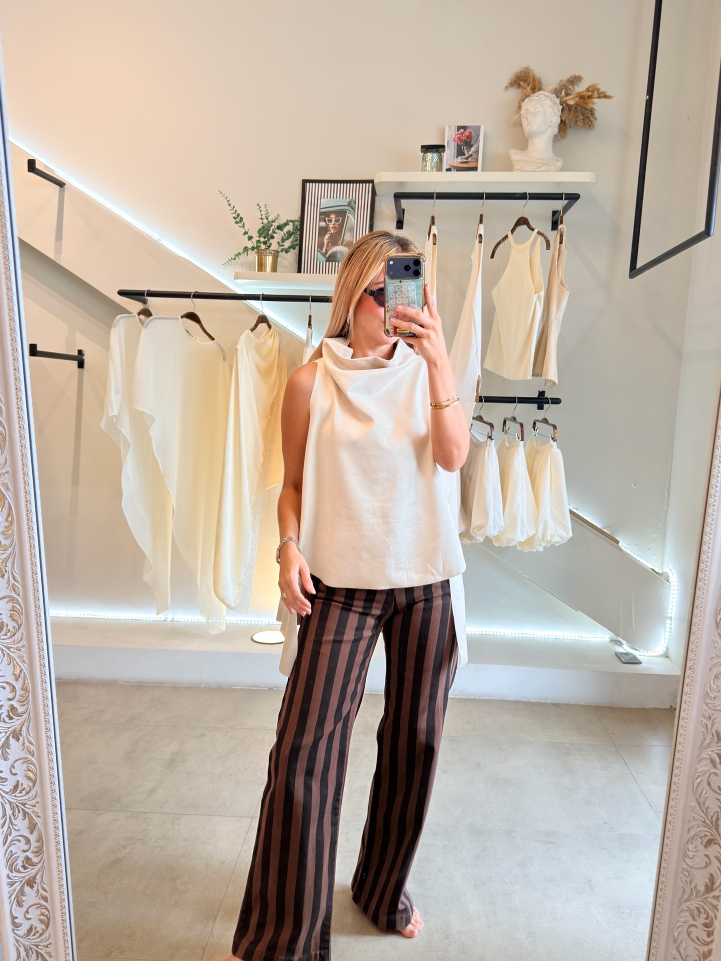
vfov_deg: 63.4
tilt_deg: -21.5
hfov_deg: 49.7
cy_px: 480
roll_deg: -1.4
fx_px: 778
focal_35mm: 28
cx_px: 360
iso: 80
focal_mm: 6.76
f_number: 1.78
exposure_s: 1/120
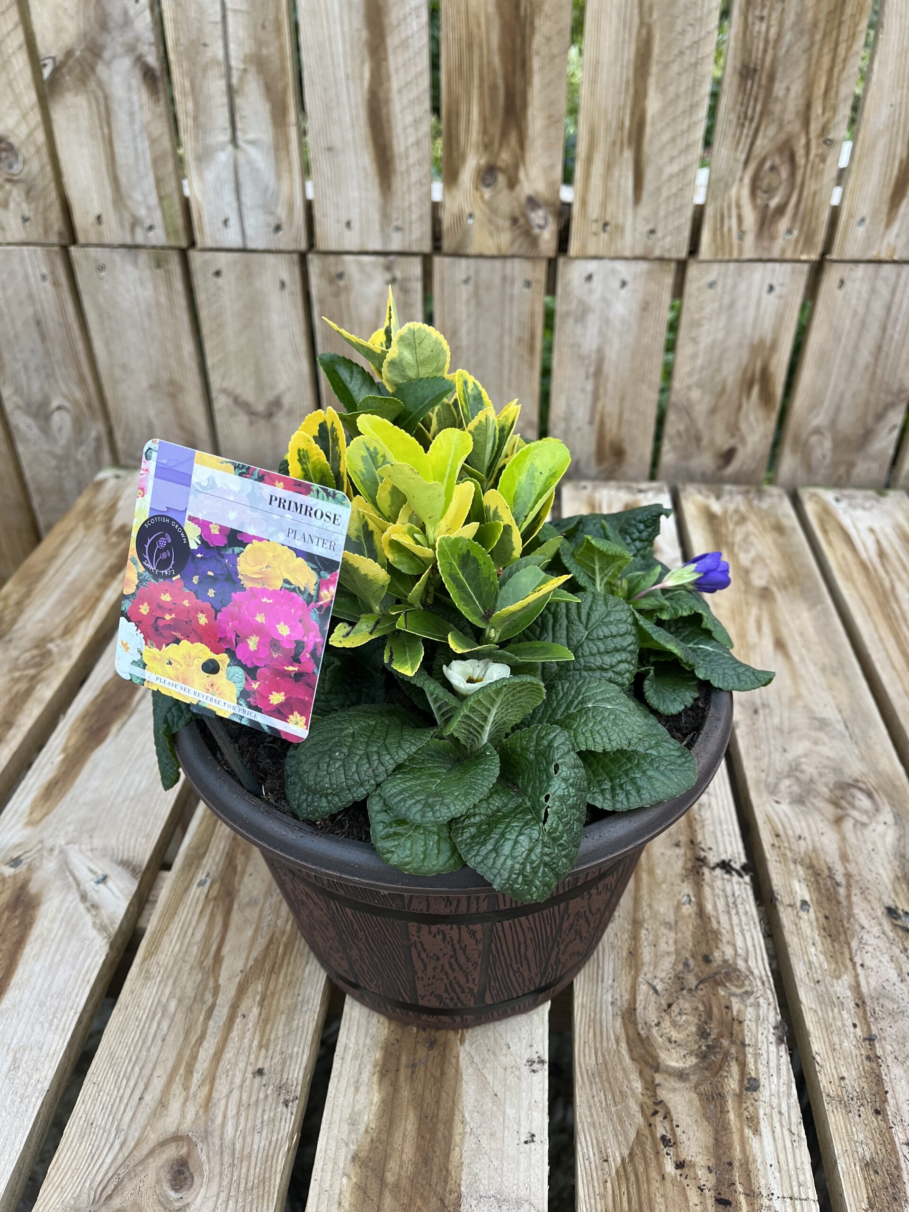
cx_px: 454
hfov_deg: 53.1
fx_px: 910
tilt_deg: -34.1
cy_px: 606
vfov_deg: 67.3
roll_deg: +1.7
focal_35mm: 26
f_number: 1.6
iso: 40
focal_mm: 5.1
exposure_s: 1/122
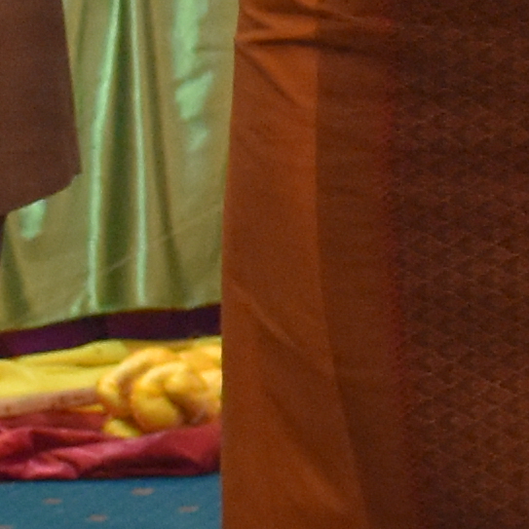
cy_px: -174
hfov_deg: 5.3
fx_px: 5596
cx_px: 904
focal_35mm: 324
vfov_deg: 5.4
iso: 2200
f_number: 3.8
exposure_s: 1/60
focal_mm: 23
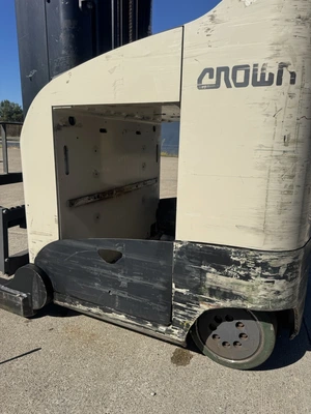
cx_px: 156
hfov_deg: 56.8
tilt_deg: -12.7
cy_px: 207
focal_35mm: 24
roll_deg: -0.5
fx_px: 287
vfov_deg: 71.6
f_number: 1.78
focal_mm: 6.76
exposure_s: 1/7092
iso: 80
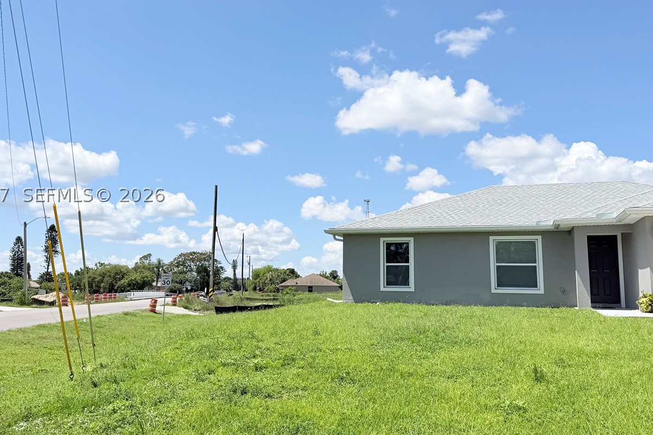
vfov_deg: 39.9
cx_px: 330
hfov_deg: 57.2
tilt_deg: +9.6
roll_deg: -0.2
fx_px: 599
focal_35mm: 33
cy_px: 195
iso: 80
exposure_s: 1/8130
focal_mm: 6.76
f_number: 1.78
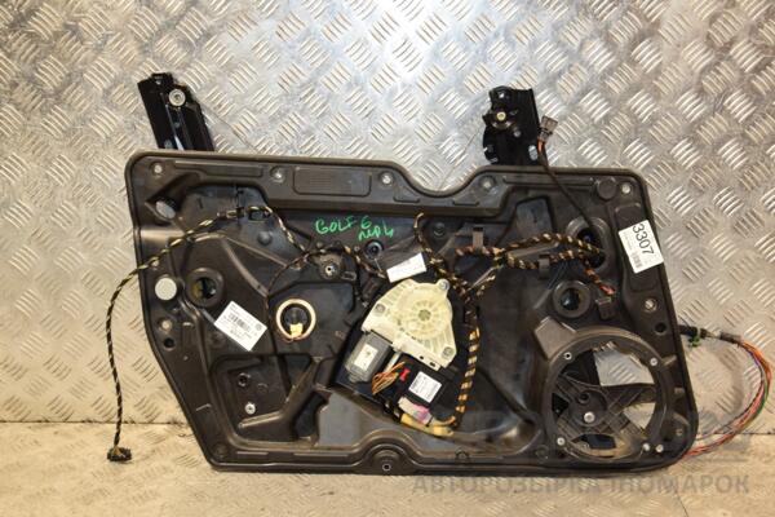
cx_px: 388
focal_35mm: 48
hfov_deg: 41.1
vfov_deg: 28.1
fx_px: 1033
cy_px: 258
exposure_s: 1/125
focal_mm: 32
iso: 800
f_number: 5
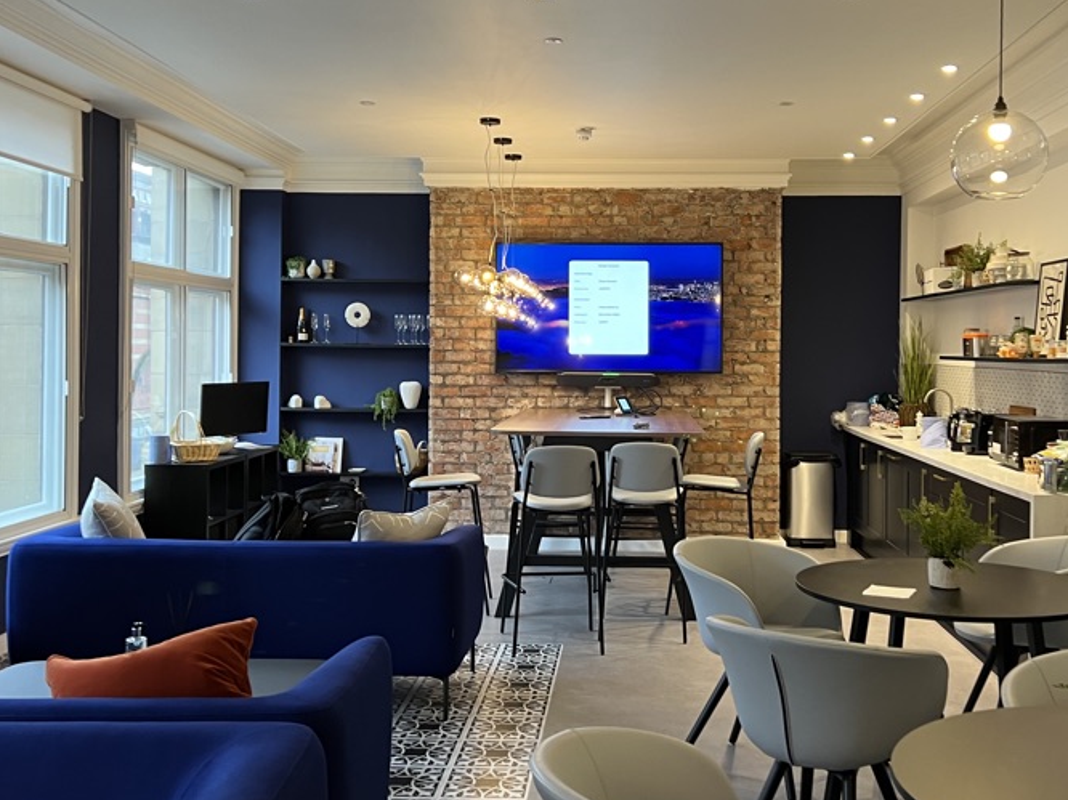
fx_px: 1234
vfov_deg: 35.9
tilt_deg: -1.7
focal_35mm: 40
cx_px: 613
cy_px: 353
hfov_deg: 46.7
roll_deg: -0.9
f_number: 1.5
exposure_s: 1/50
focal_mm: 5.7
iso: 100
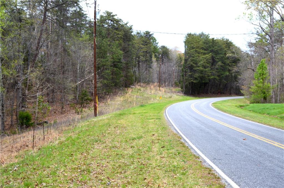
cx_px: 142
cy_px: 94
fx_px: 366
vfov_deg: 28.9
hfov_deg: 42.4
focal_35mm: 46
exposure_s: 1/200
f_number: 10
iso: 400
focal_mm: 31
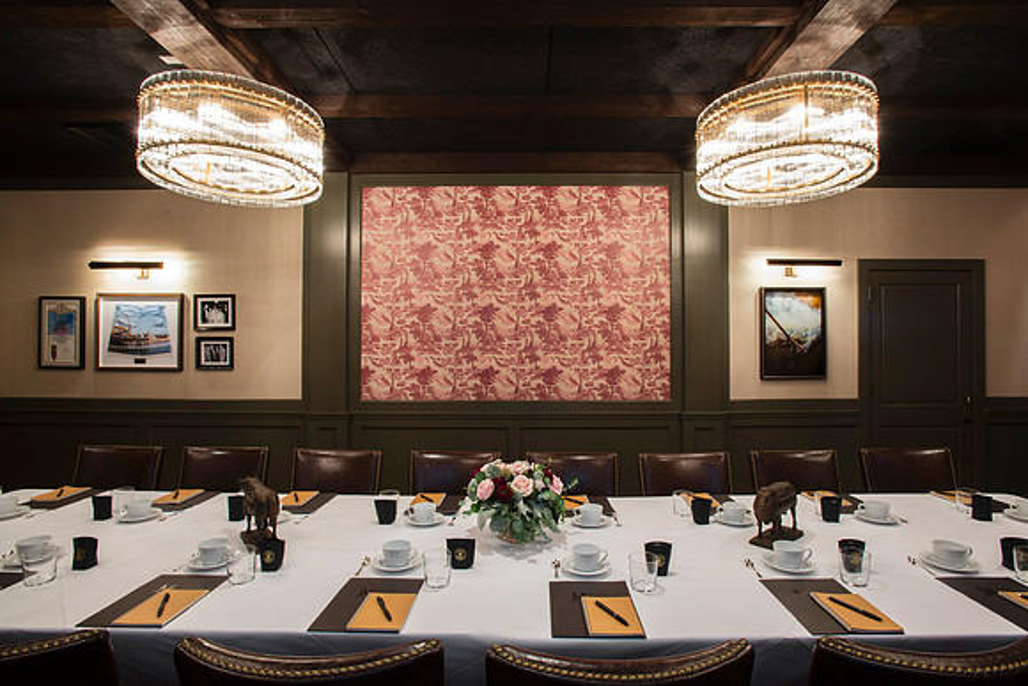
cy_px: 343
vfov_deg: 68.5
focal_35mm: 18
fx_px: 504
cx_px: 525
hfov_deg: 91.1
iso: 200
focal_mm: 17
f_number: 22
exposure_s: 6
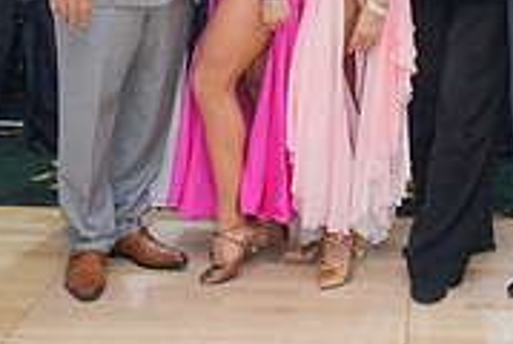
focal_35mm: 97
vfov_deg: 13.3
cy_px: -179
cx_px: 441
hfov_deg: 20.6
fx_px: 1385
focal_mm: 30
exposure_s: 1/200
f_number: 4
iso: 1250
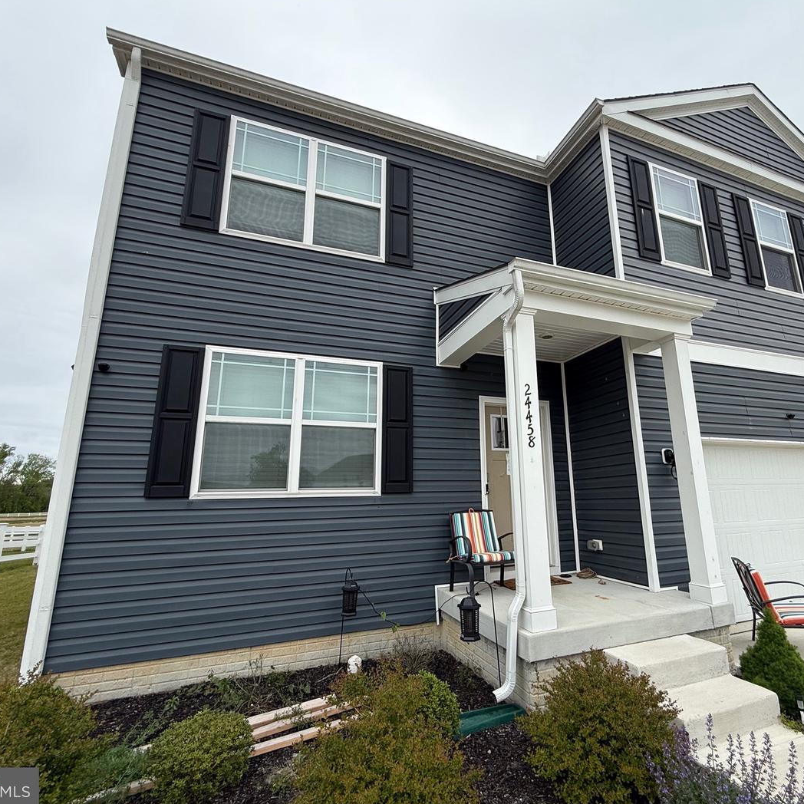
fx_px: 447
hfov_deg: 83.5
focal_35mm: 17
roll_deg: +1.4
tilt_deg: +11.7
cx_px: 456
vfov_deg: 84.0
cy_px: 397
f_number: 2.2
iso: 50
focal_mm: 2.22
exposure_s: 1/985
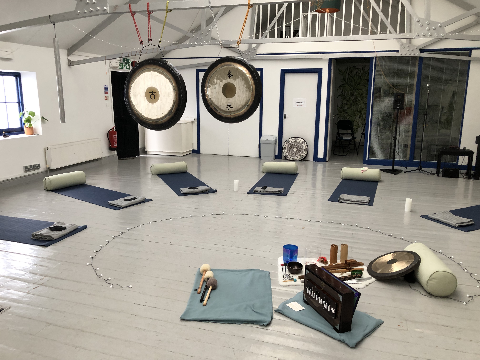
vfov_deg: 49.7
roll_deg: -1.0
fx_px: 388
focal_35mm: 28
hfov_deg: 63.4
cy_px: 180
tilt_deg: -12.1
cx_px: 240
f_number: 1.8
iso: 40
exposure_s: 1/15
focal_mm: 3.99
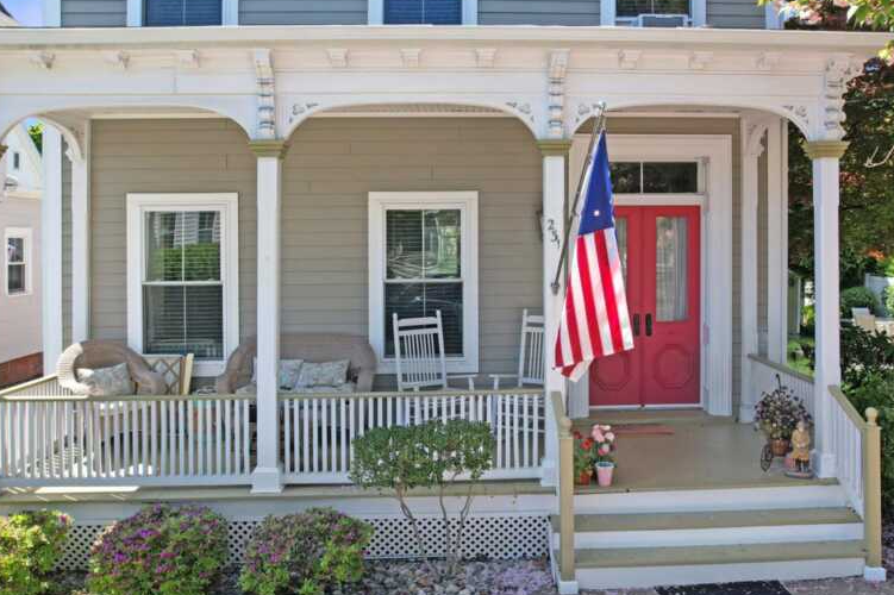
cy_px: 312
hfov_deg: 61.9
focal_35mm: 30
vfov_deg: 43.6
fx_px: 745
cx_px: 484
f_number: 2.8
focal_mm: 8.38
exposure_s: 1/640
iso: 100
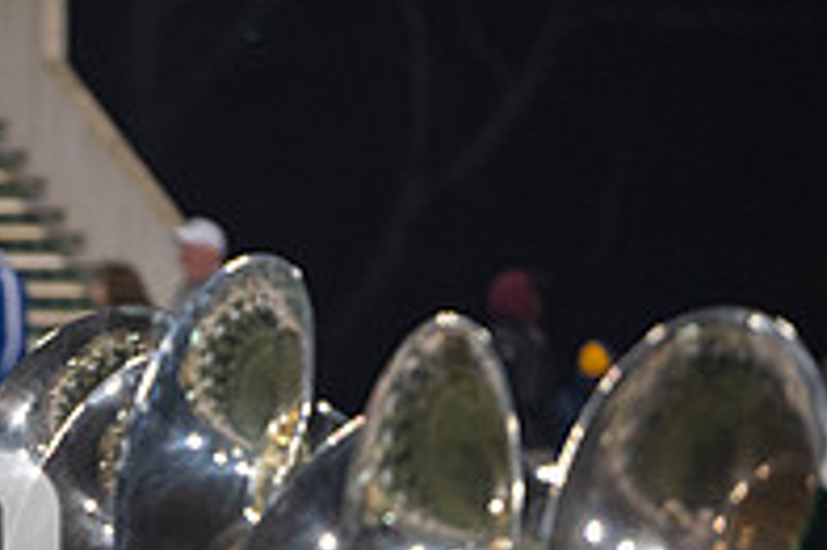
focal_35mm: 589
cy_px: 647
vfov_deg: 2.3
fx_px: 13519
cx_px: -256
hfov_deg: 3.5
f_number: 2.8
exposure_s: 1/500
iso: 1000
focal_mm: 200
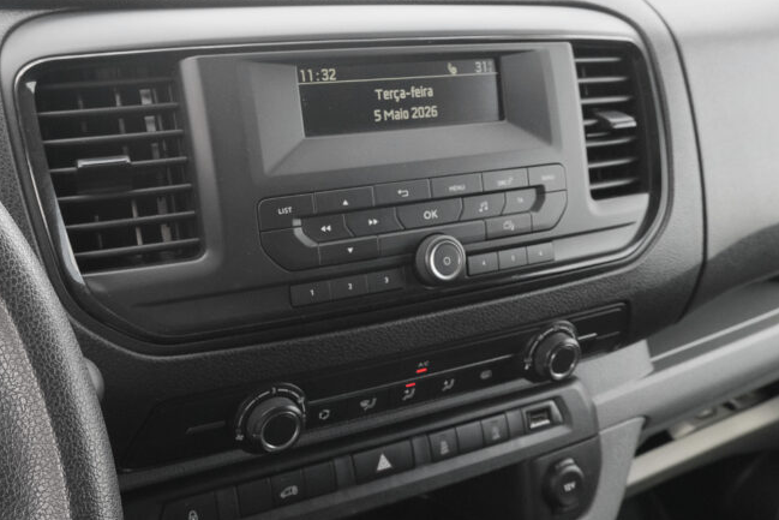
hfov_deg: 47.2
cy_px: 280
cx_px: 329
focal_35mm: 41
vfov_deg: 32.6
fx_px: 887
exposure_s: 1/100
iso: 2000
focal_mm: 17
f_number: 9
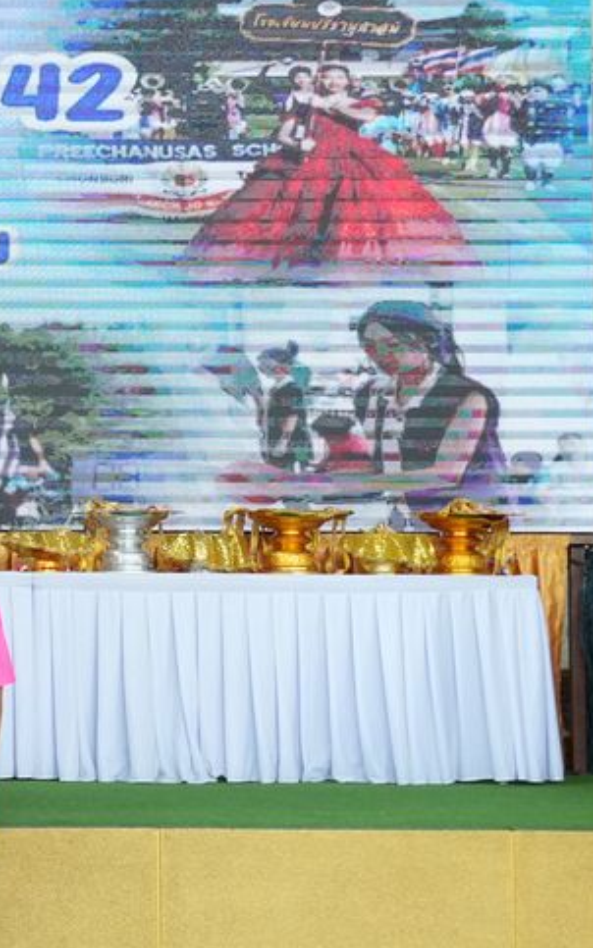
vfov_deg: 20.2
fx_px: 2667
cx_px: -356
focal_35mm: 103
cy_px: 444
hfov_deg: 12.0
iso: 3200
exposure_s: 1/640
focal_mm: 29
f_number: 5.6
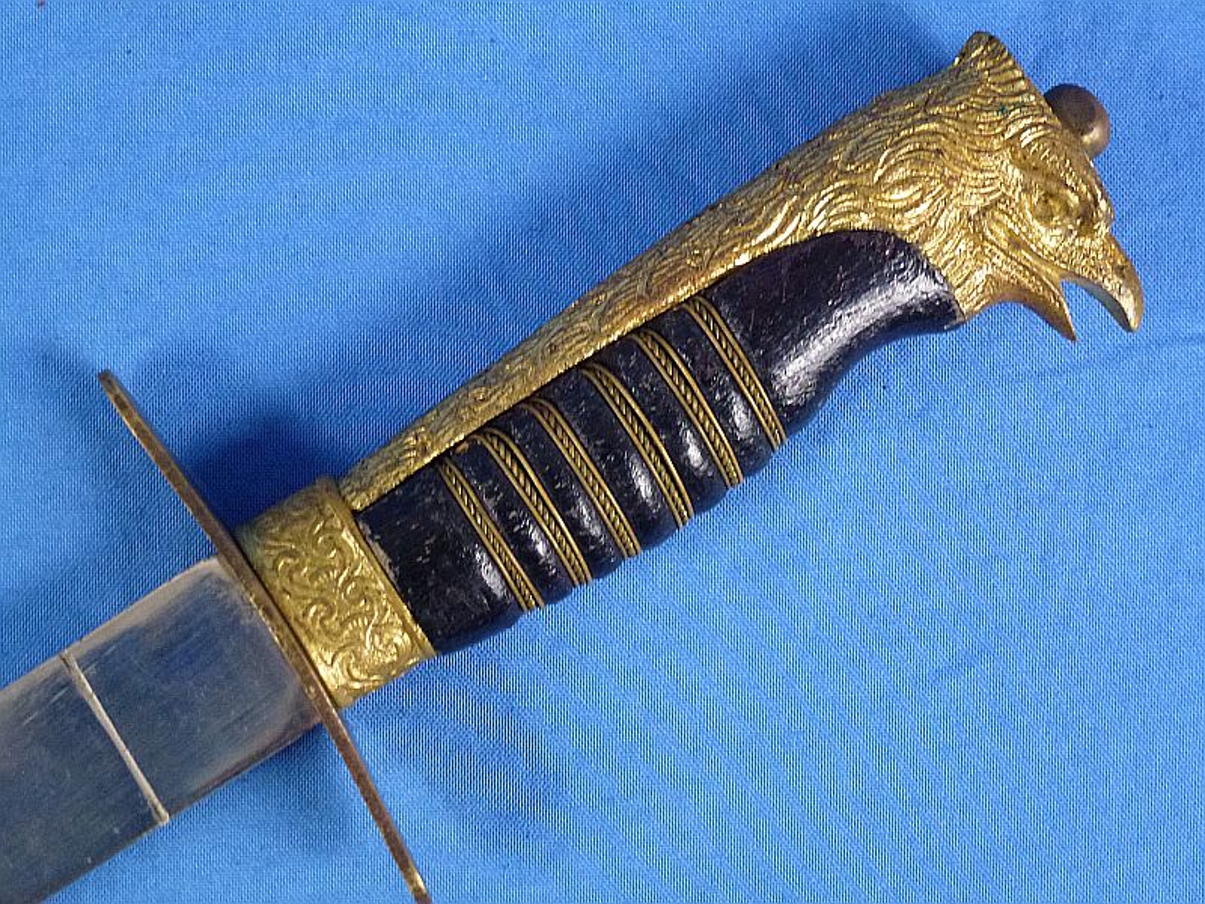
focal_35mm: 71
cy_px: 452
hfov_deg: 27.4
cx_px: 602
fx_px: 2472
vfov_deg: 20.7
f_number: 4.7
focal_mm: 12.7
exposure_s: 1/50
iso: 400
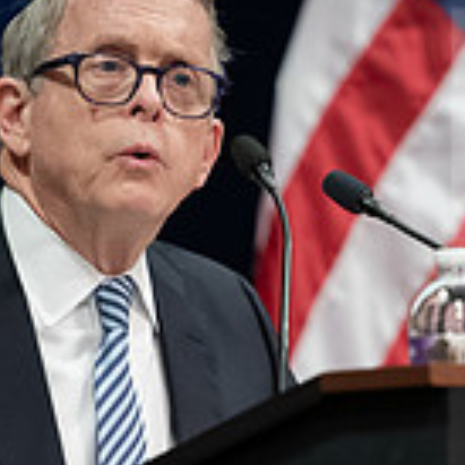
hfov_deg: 2.5
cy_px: 419
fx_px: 10699
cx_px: 350
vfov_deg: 2.5
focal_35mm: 704
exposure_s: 1/200
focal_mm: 195
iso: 2000
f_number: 3.2
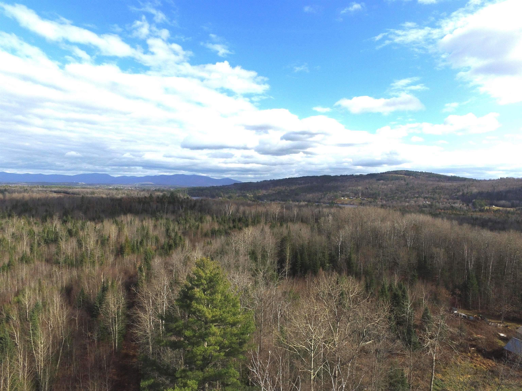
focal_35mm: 20
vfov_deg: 66.0
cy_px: 196
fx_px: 302
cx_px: 261
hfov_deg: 81.7
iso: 100
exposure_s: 1/2119
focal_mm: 3.61
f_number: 2.8
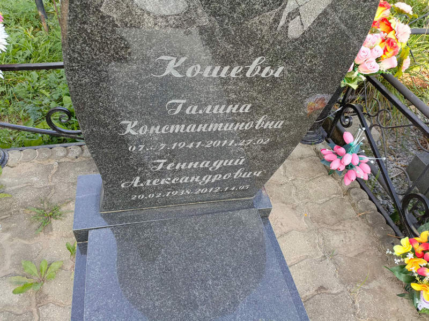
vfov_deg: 54.9
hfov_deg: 69.4
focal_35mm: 25
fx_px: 310
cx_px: 214
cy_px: 160
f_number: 1.69
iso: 163
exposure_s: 1/100
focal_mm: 4.76
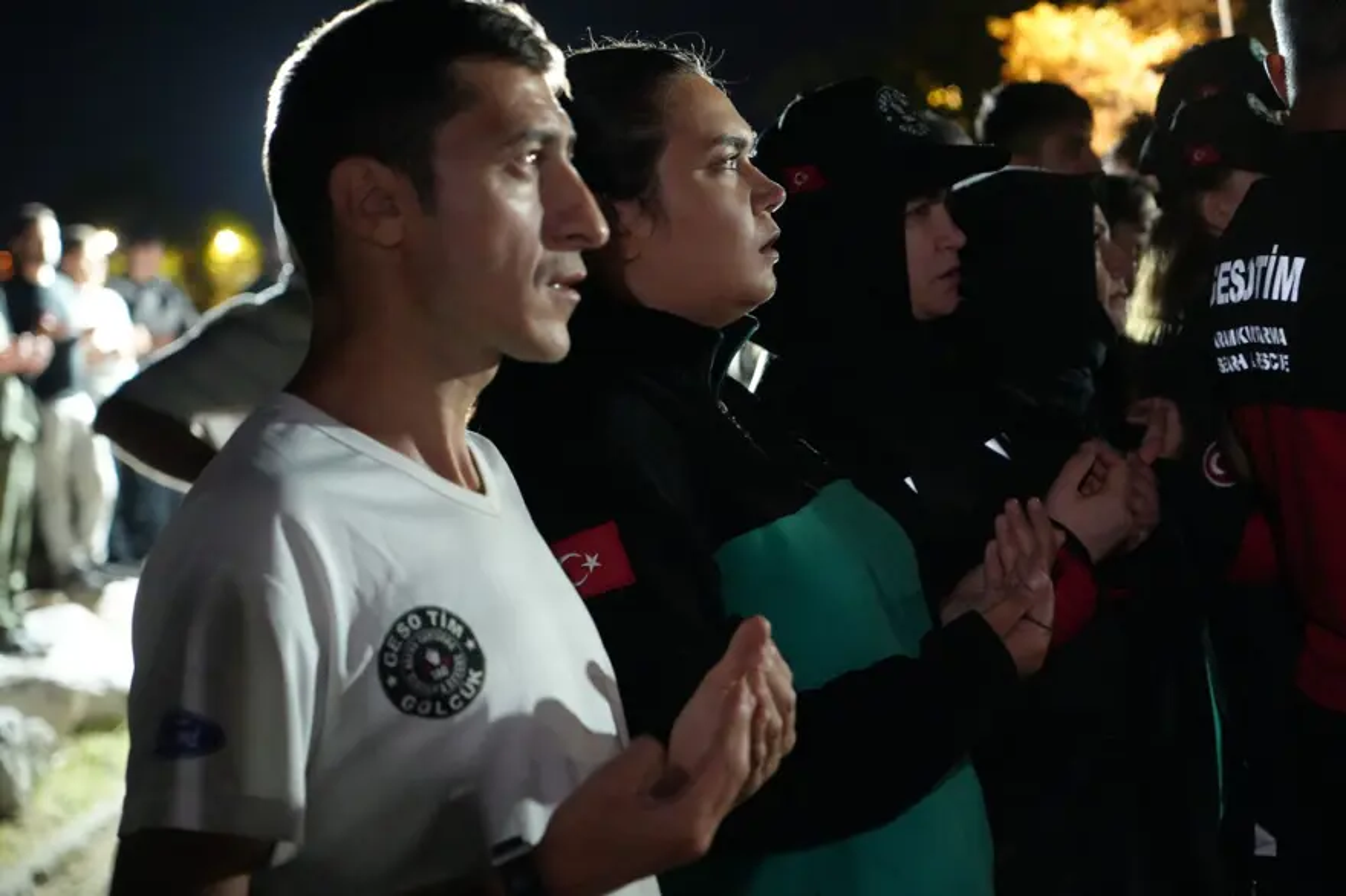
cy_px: 448
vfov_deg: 22.2
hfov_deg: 32.9
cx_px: 673
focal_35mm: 61
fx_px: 2280
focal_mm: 61
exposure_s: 1/60
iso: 12800
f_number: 4
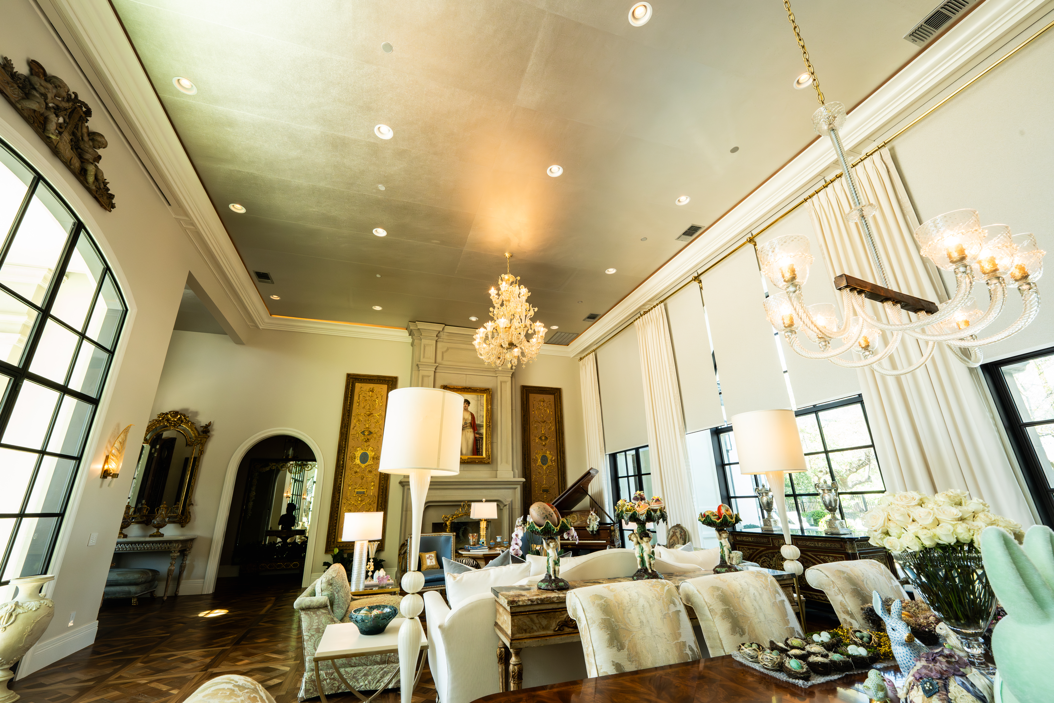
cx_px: 527
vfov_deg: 81.2
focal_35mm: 14
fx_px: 410
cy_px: 352
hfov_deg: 104.3
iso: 3200
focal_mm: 14
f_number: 11
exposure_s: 1/60
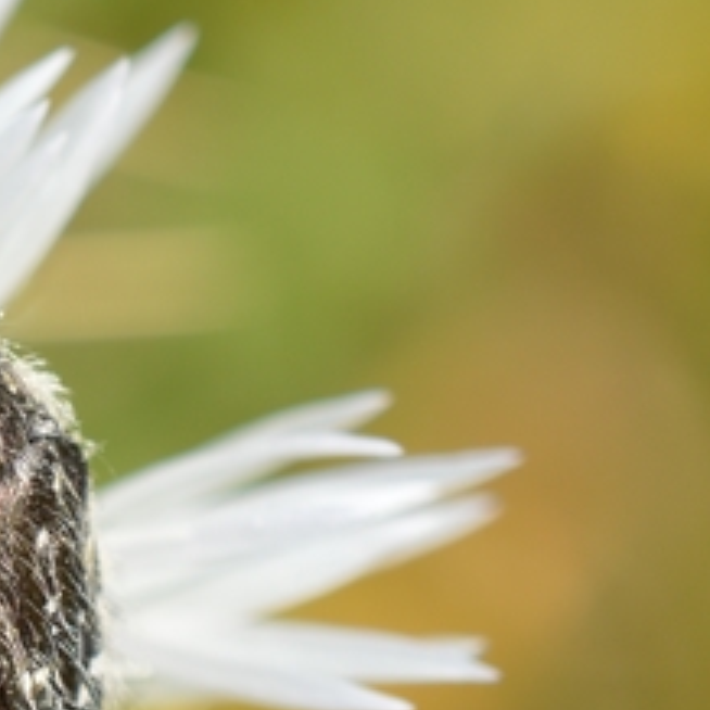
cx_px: -261
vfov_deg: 7.8
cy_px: 560
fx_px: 5221
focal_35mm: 225
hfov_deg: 7.7
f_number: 8
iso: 100
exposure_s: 1/200
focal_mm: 40
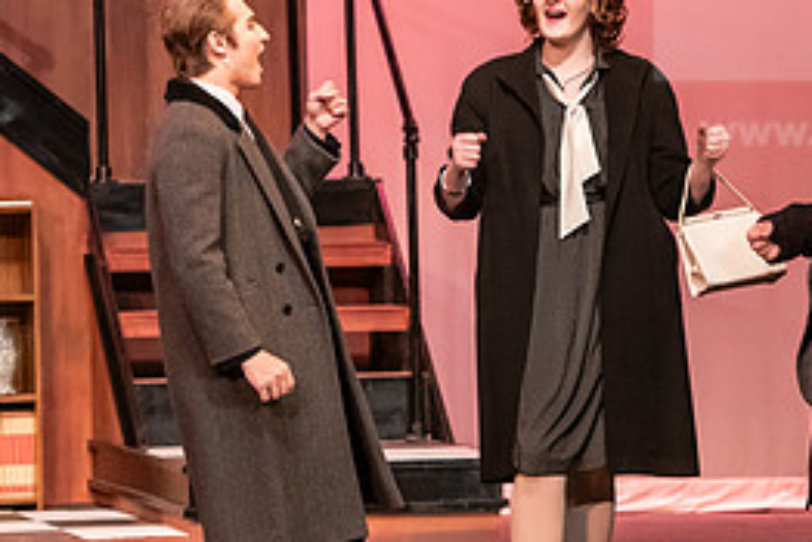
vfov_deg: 5.1
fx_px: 6093
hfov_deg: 7.6
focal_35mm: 270
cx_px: 561
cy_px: 197
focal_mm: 122
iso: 3200
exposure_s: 1/200
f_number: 3.5
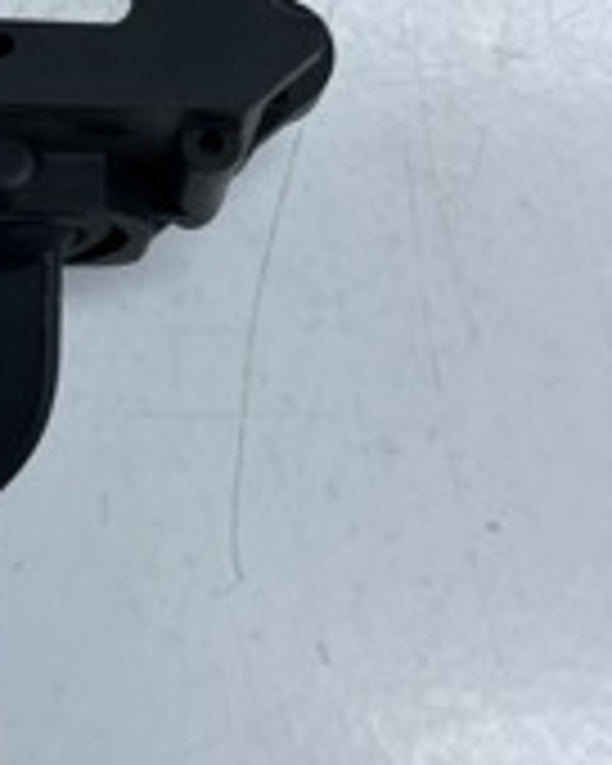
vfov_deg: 27.4
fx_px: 1562
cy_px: 274
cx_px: 27
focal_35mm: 69
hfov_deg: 21.5
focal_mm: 5.1
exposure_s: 1/470
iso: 32
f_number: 1.6
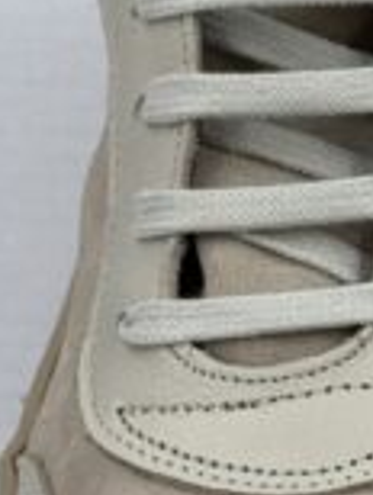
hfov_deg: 5.9
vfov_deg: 7.9
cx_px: 572
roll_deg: +1.7
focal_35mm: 249
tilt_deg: -44.6
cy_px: 399
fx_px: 3568
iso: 80
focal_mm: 6.76
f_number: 1.78
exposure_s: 1/951
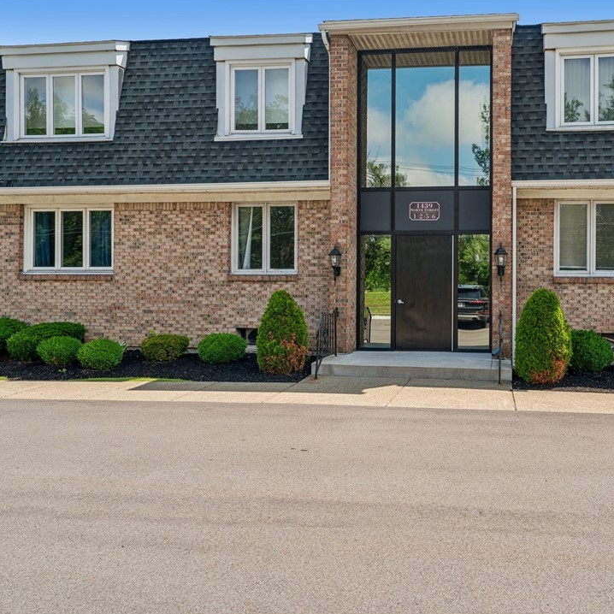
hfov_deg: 56.6
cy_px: 307
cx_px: 450
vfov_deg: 59.1
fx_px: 542
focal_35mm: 27
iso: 100
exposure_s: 1/80
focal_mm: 21
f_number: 9
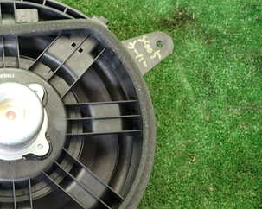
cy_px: 124
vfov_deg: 26.2
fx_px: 449
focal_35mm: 58
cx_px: 12
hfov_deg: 30.6
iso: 200
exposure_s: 1/40
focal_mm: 5.4
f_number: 2.3
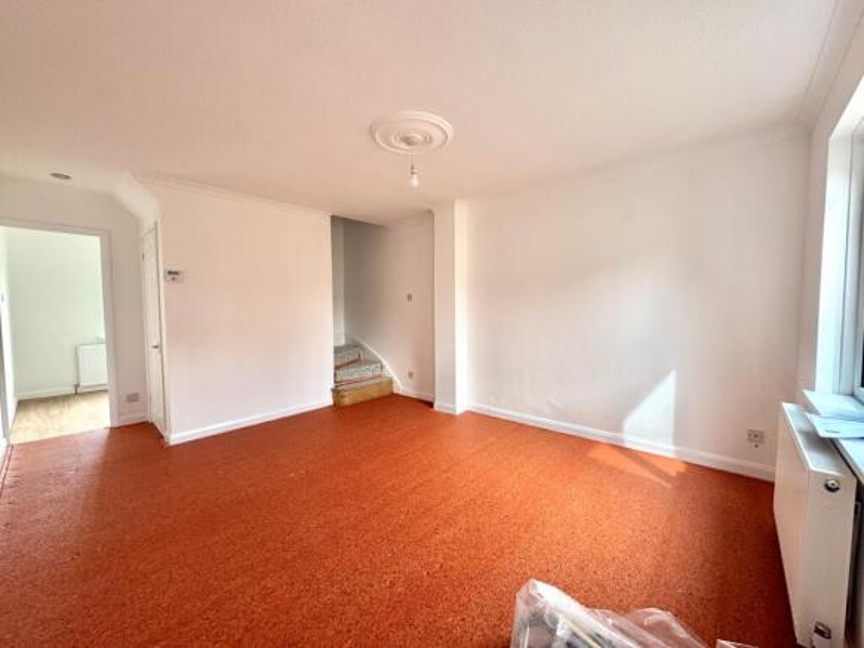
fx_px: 349
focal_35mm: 14
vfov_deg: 85.7
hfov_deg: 102.1
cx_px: 432
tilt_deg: -2.4
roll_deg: +0.7
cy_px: 324
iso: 64
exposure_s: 1/99
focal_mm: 2.22
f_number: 2.2
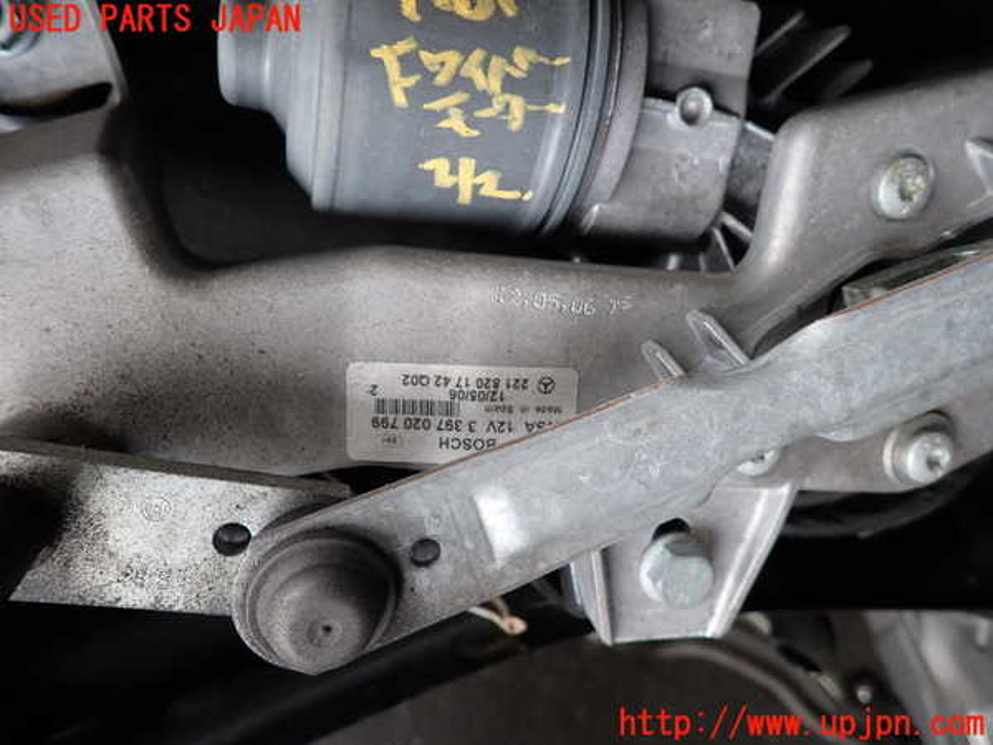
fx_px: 717
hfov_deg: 69.4
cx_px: 496
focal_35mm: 25
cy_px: 372
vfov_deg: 54.9
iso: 200
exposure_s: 1/100
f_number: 2
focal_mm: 4.5
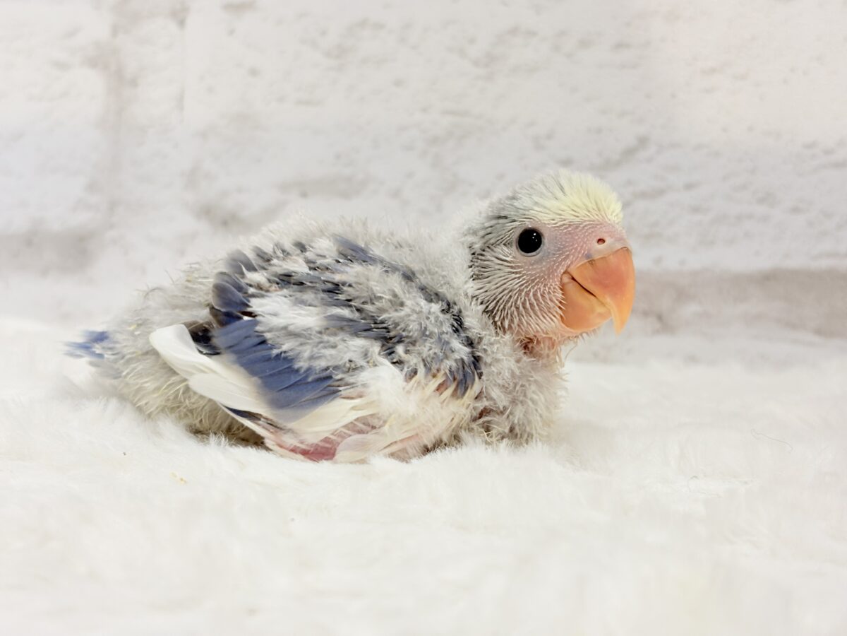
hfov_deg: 36.8
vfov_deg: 28.0
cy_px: 318
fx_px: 1272
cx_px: 424
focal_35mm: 52
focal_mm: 5.96
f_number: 1.6
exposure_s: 1/50
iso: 50
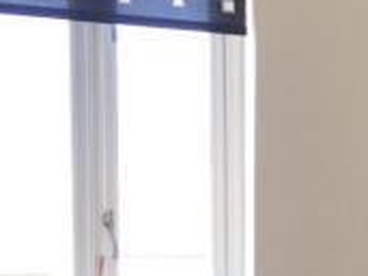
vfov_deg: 14.5
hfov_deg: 18.7
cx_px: 447
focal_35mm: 99
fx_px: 1052
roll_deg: -0.6
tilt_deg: +0.7
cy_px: 325
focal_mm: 4.15
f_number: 2.2
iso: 32
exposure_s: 1/100
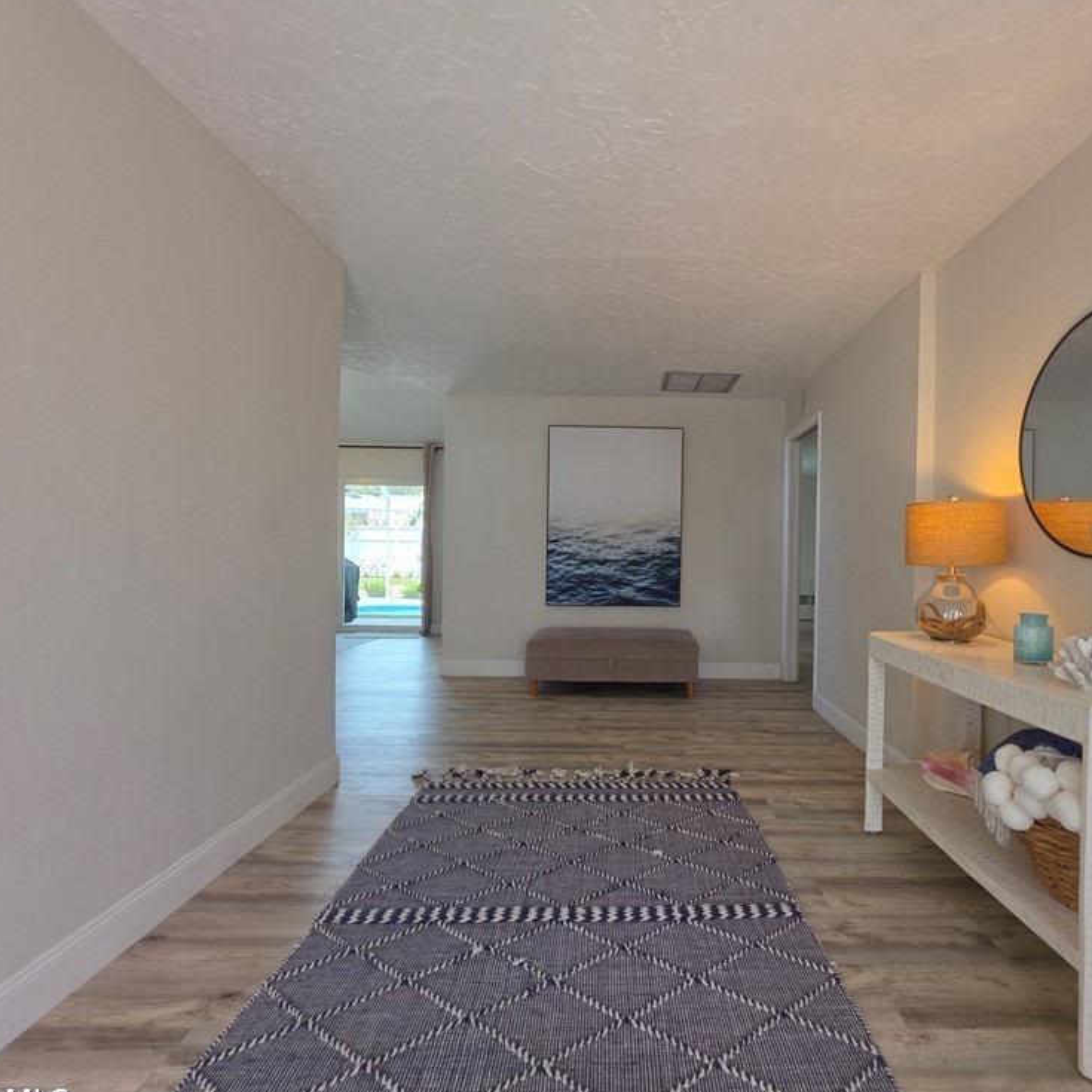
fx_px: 571
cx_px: 645
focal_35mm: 16
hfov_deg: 86.5
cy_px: 556
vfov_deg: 87.4
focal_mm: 2.2
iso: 80
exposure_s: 1/100
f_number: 1.9
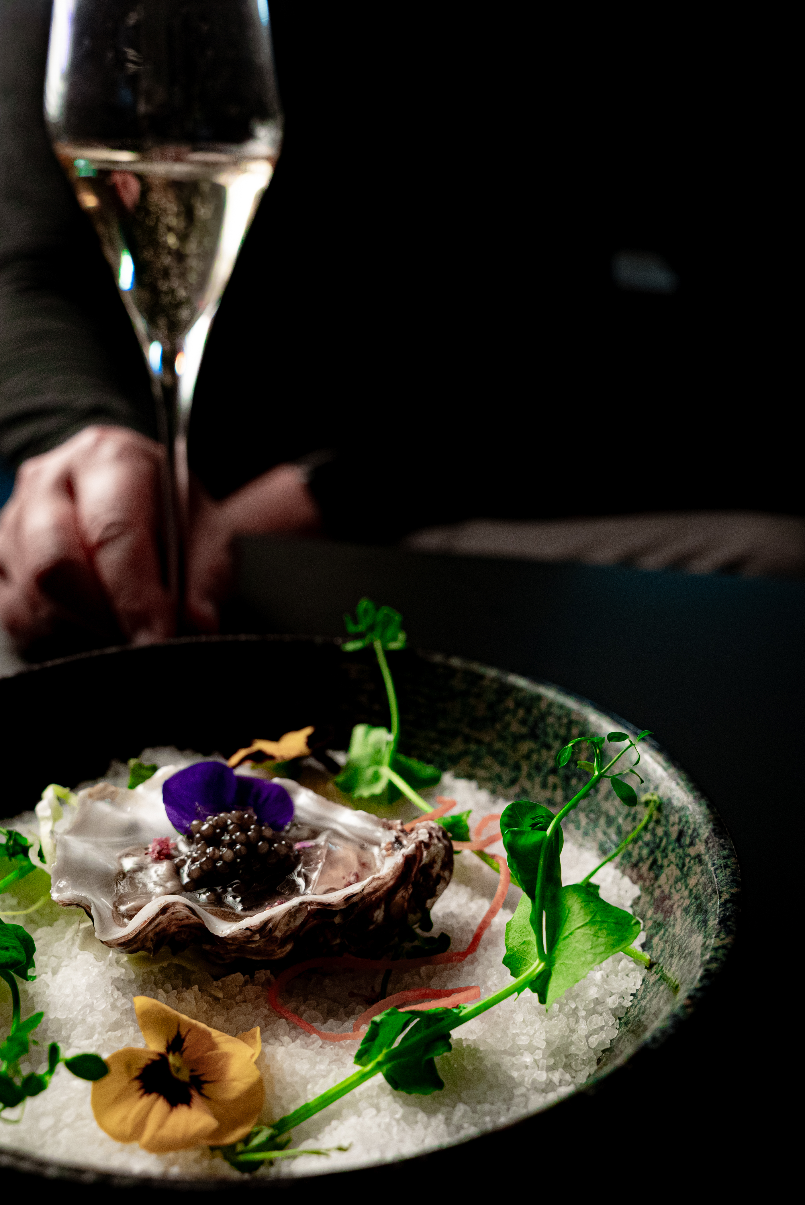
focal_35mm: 36
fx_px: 1206
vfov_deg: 53.1
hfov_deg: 36.9
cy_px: 602
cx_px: 402
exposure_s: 1/100
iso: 500
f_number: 6.3
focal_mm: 36
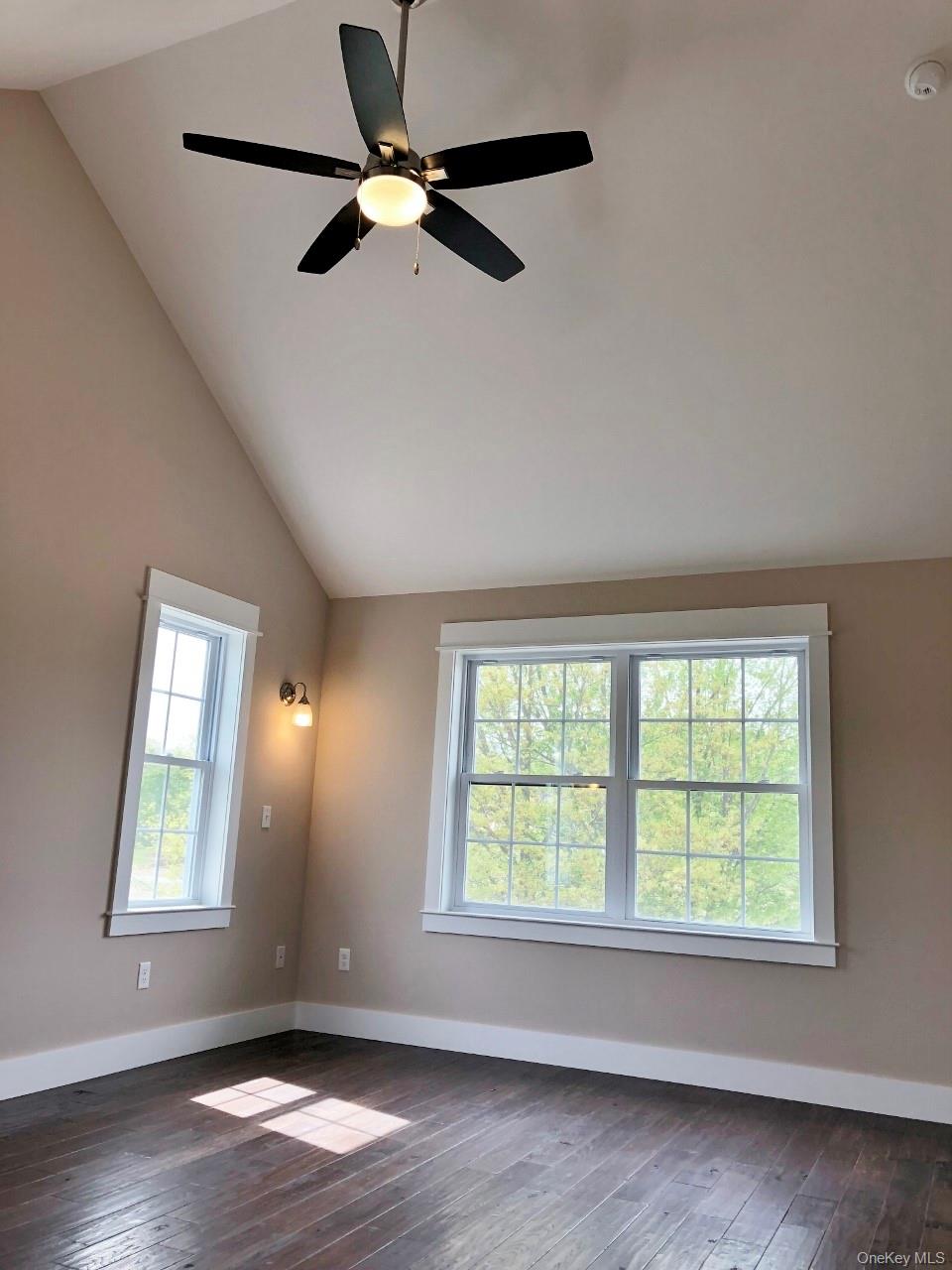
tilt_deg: +12.0
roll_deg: -2.8
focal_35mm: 28
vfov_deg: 63.4
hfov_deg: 49.7
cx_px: 476
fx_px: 1027
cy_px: 635
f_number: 1.8
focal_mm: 3.99
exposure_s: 1/120
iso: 40
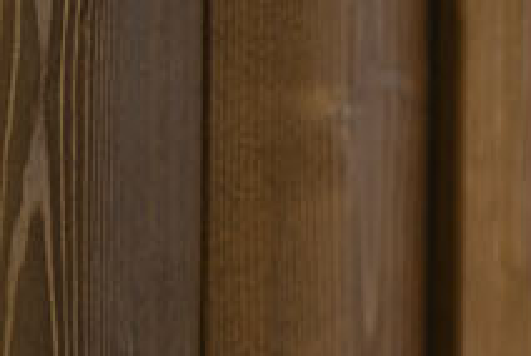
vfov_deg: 3.9
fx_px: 5214
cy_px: 592
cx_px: 1857
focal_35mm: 353
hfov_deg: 5.3
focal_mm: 50
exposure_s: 1/5000
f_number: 1.4
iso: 200
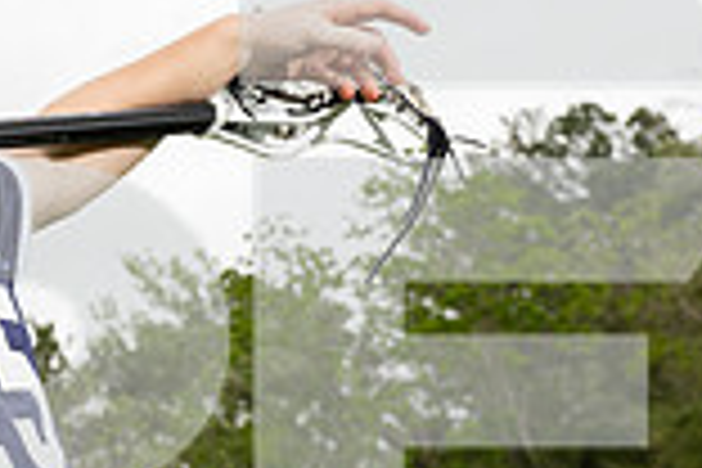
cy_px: 398
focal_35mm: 152
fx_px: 2964
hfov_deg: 12.8
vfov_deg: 9.0
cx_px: -374
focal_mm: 41
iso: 250
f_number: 7.1
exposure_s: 1/250
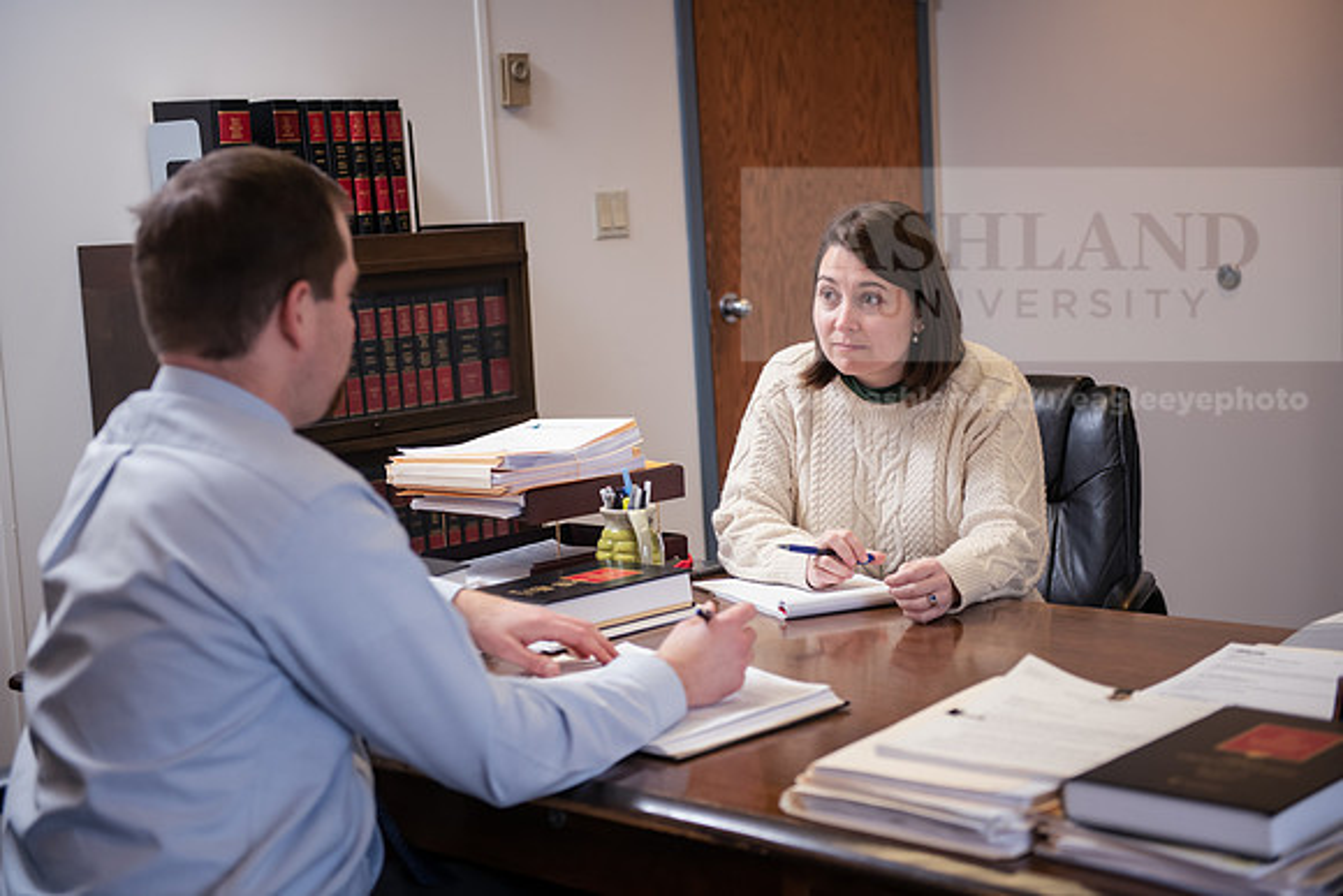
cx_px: 672
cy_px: 448
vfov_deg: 23.4
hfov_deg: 34.5
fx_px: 2164
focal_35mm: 58
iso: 800
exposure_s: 1/160
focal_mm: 58
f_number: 3.2
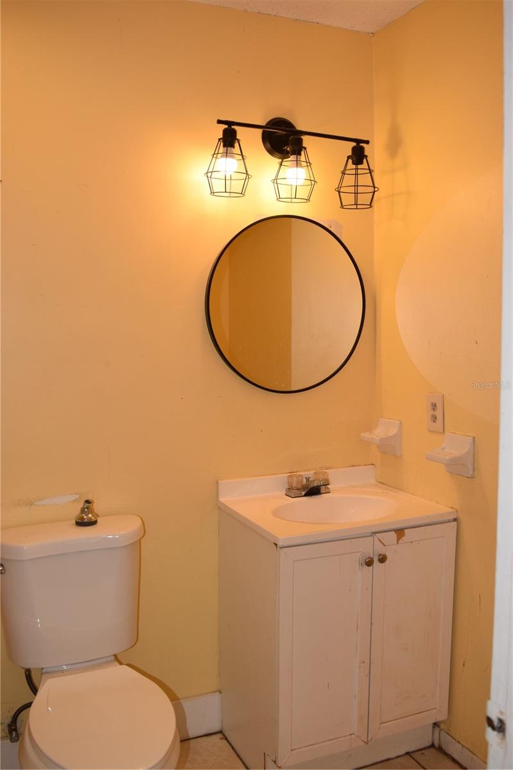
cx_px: 256
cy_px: 385
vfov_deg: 57.2
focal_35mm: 33
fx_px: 706
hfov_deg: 39.9
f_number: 5.6
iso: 500
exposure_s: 1/125
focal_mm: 22
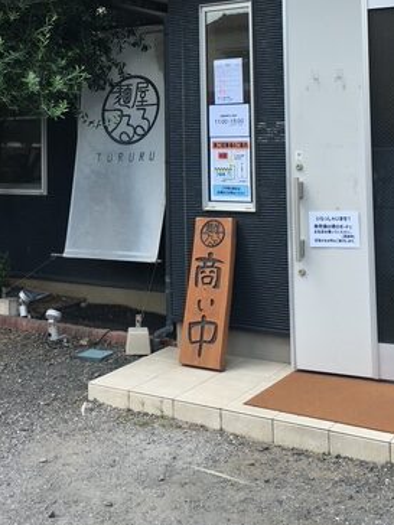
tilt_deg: +2.2
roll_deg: +0.1
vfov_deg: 36.3
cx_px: 159
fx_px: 774
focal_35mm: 51
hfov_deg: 28.5
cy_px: 108
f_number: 2.2
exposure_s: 1/601
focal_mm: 4.15
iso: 25
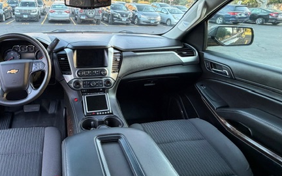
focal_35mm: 22
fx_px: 169
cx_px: 81
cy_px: 63
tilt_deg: -19.7
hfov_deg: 75.5
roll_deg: -0.7
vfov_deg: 54.3
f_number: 2.2
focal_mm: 2.22
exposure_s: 1/104
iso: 320
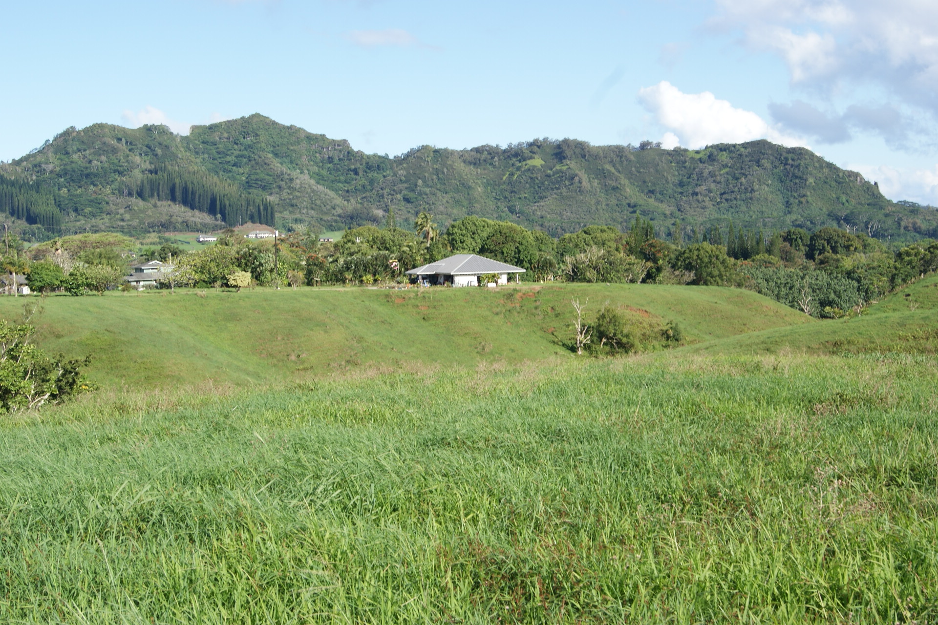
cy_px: 312
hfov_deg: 37.9
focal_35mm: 52
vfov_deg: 25.8
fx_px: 1368
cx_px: 469
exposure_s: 1/80
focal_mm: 35
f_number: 11
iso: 100
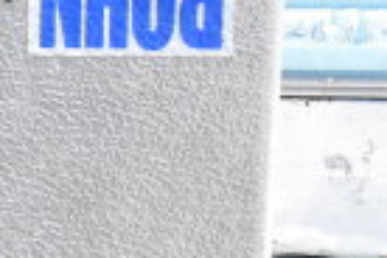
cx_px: -404
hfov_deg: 9.9
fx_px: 2066
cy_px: 147
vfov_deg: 7.1
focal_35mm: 192
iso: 6400
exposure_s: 1/1250
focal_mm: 29
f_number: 18
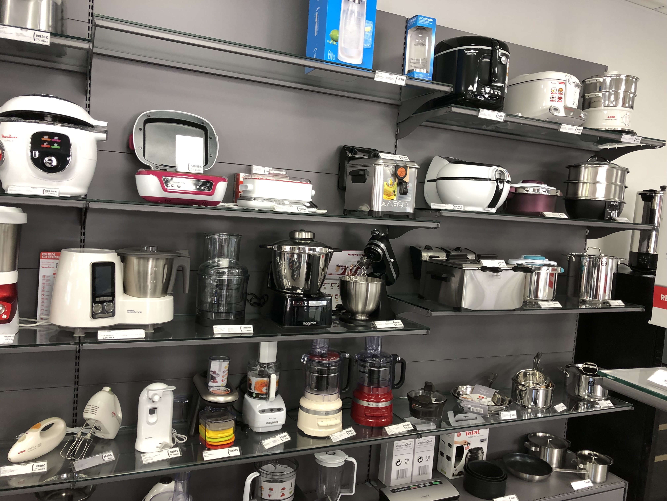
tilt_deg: -4.3
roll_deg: -3.8
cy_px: 250
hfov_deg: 63.4
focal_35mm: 28
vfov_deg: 49.7
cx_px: 334
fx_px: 540
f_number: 1.8
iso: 32
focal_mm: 3.99
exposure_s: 1/17
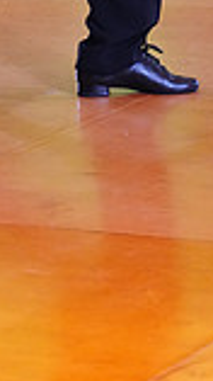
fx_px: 2930
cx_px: 16
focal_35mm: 291
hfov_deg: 4.2
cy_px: -308
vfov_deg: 7.2
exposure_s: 1/400
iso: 5000
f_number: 2.8
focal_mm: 75
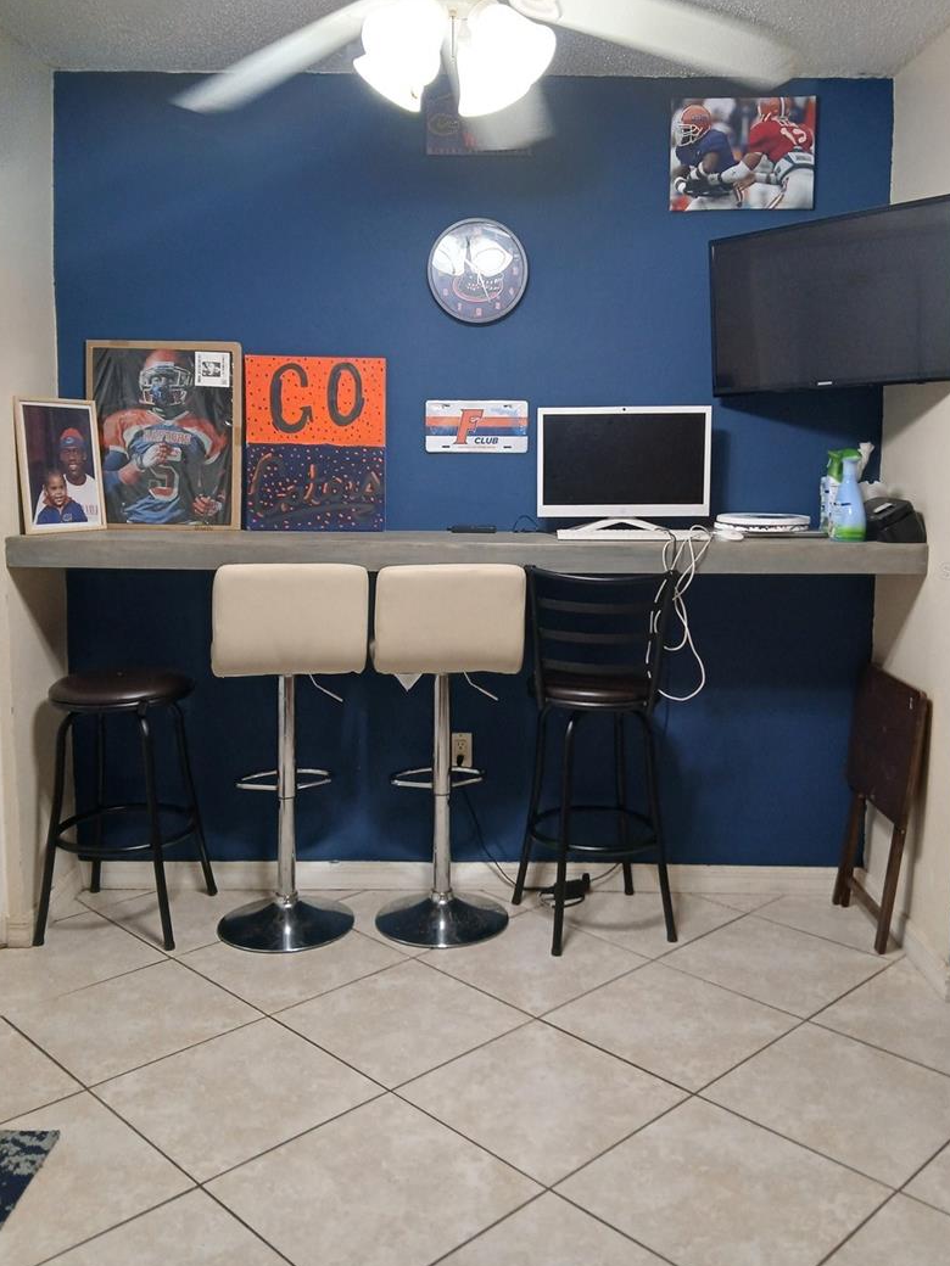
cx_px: 480
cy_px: 571
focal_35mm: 30
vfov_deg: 59.8
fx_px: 1098
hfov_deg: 46.8
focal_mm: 3.98
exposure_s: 1/60
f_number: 1.8
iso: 250
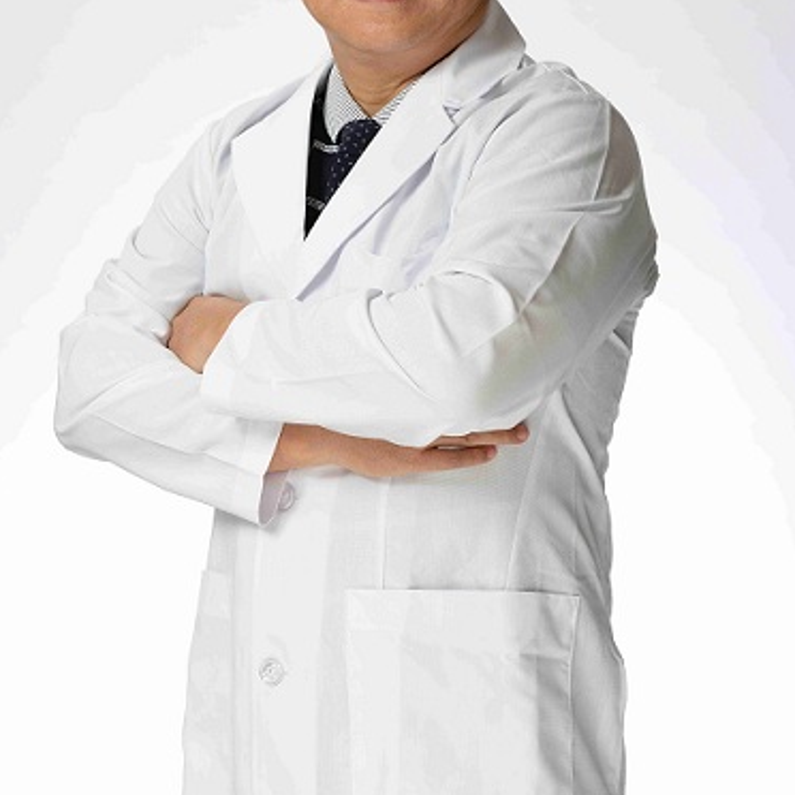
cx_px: 383
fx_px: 3430
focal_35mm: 132
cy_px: 234
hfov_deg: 13.2
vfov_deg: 13.2
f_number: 11
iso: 125
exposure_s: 1/125
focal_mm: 98
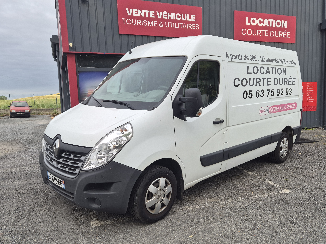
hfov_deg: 63.4
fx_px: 264
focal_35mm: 28
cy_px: 128
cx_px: 171
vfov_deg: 49.7
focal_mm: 5.4
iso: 64
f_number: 1.8
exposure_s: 1/359
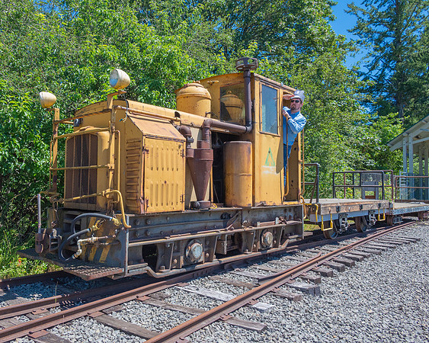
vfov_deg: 47.9
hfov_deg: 58.0
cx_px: 189
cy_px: 172
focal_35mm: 30
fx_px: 386
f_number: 9
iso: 640
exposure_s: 1/640
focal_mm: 27
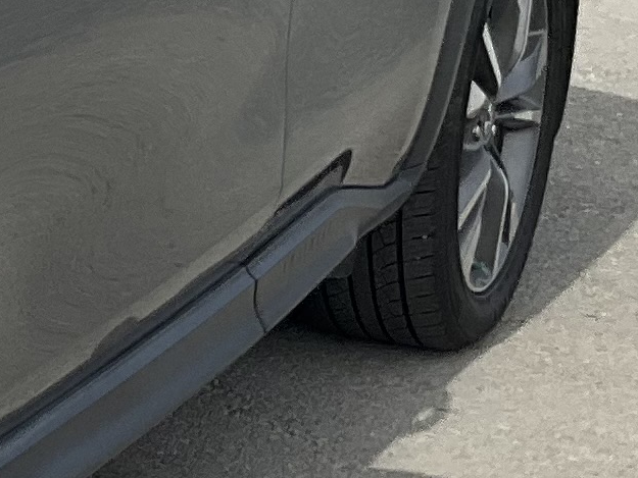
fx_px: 3447
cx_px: -798
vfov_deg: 7.9
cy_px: 194
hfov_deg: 9.6
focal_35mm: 187
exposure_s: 1/1675
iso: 25
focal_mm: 3
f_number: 1.8
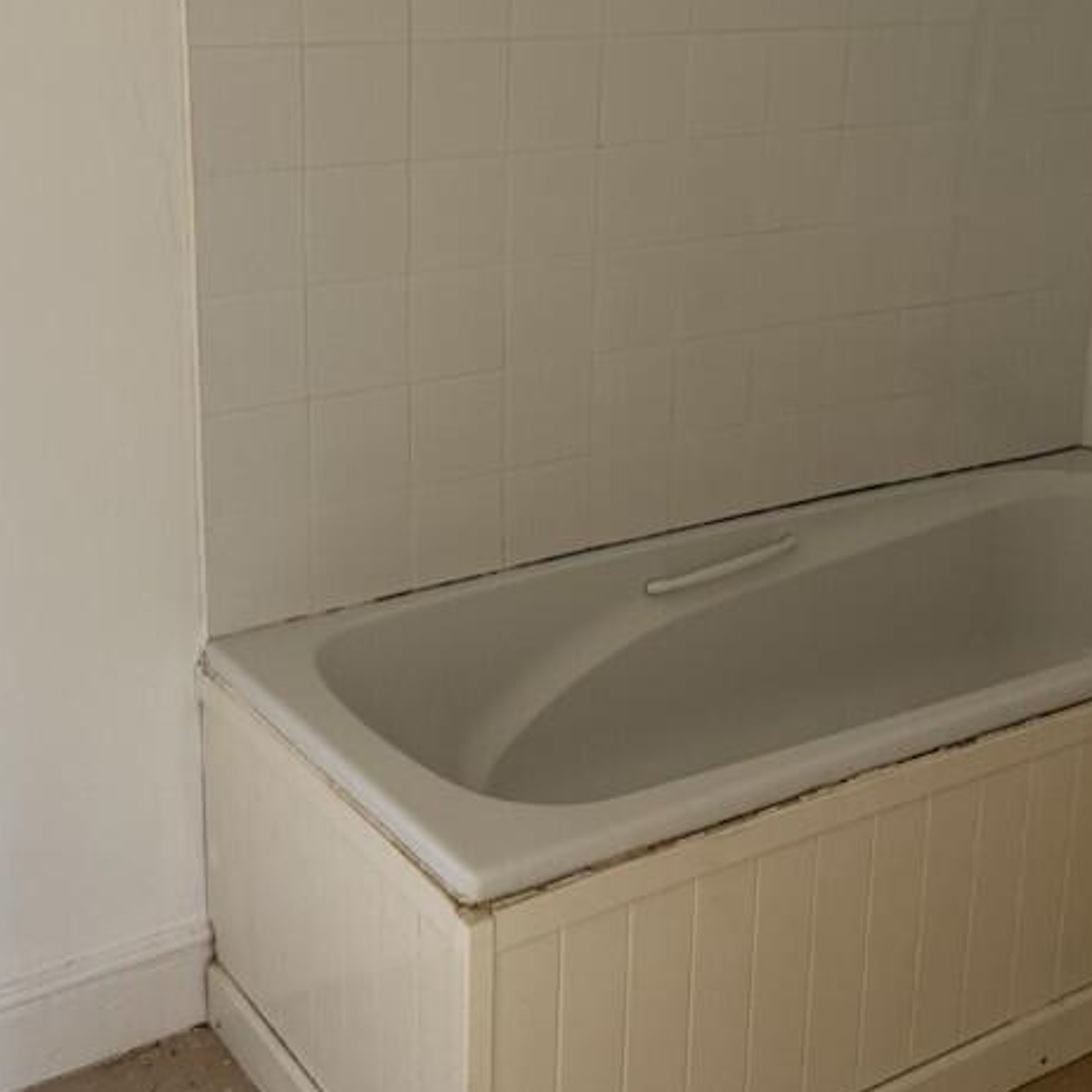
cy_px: 347
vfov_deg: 35.6
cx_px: 553
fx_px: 1677
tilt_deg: -13.1
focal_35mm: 47
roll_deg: +0.1
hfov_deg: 36.1
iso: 200
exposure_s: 1/62
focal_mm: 6.76
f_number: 1.78
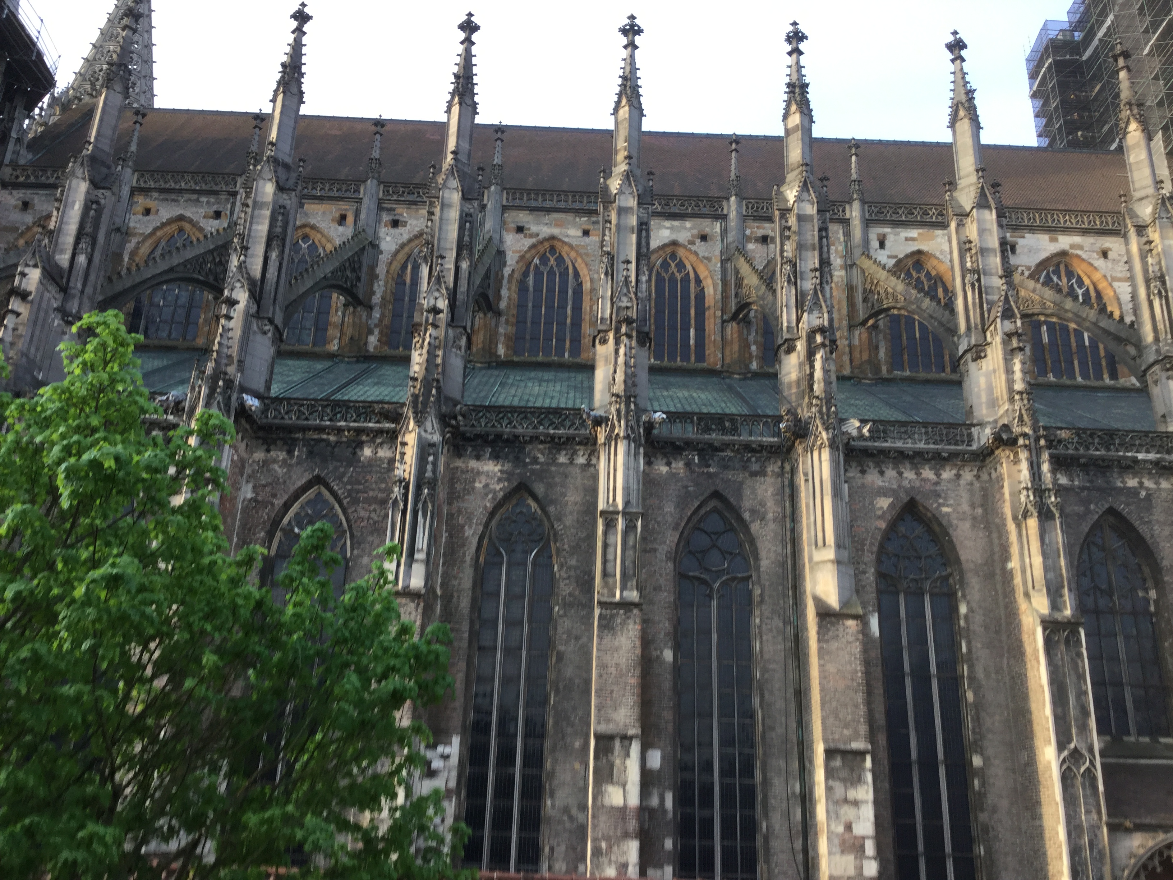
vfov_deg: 45.4
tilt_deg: +18.6
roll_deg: -2.9
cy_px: 440
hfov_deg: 58.4
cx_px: 586
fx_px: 1050
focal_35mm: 31
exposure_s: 1/100
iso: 32
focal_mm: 3.3
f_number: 2.4
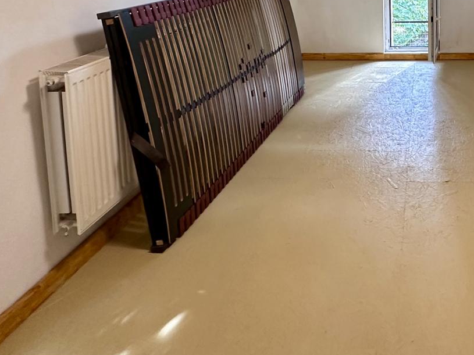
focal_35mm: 33
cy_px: -9
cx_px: 423
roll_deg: +0.7
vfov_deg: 37.8
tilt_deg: -6.3
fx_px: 452
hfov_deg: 49.5
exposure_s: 1/100
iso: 250
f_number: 2.2
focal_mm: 2.22
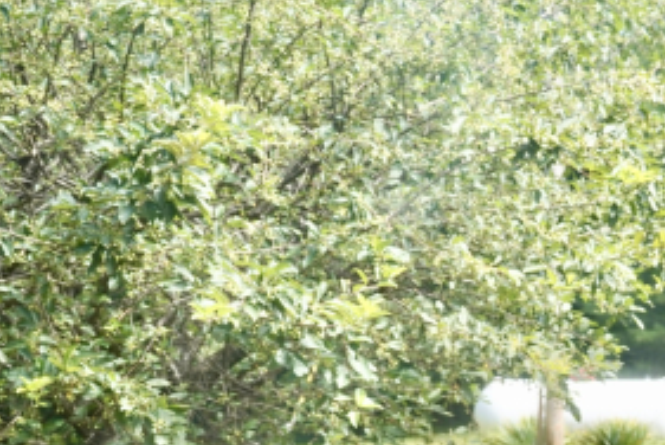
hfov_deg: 22.1
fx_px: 1627
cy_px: 523
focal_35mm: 88
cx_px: 698
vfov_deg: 15.1
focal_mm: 33
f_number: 4
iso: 200
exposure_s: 1/160
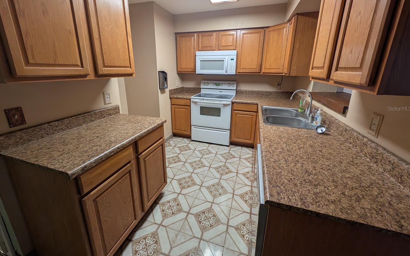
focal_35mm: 13
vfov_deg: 82.2
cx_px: 203
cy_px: 109
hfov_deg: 109.4
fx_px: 145
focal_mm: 2.23
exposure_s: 1/40
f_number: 1.95
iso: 114
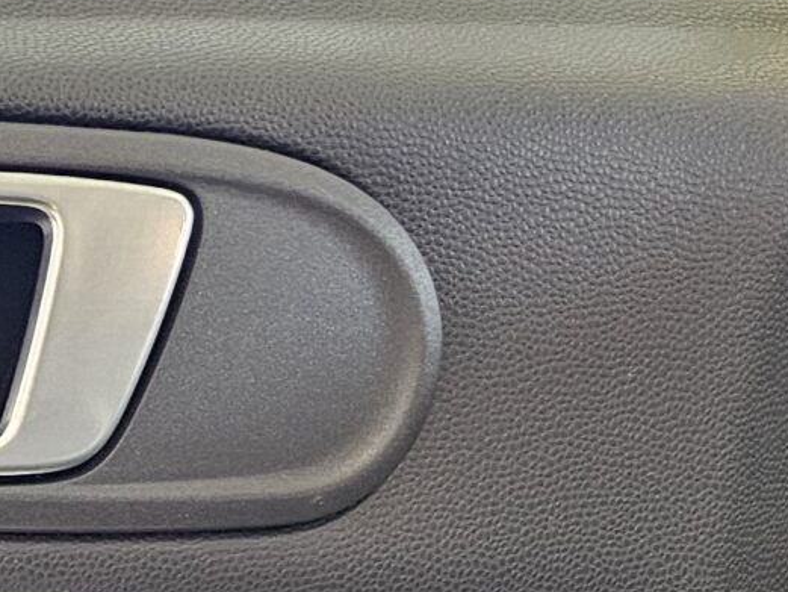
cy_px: 1164
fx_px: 2573
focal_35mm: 113
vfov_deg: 11.8
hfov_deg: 14.6
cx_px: -753
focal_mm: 6.3
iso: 640
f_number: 1.7
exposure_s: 1/25
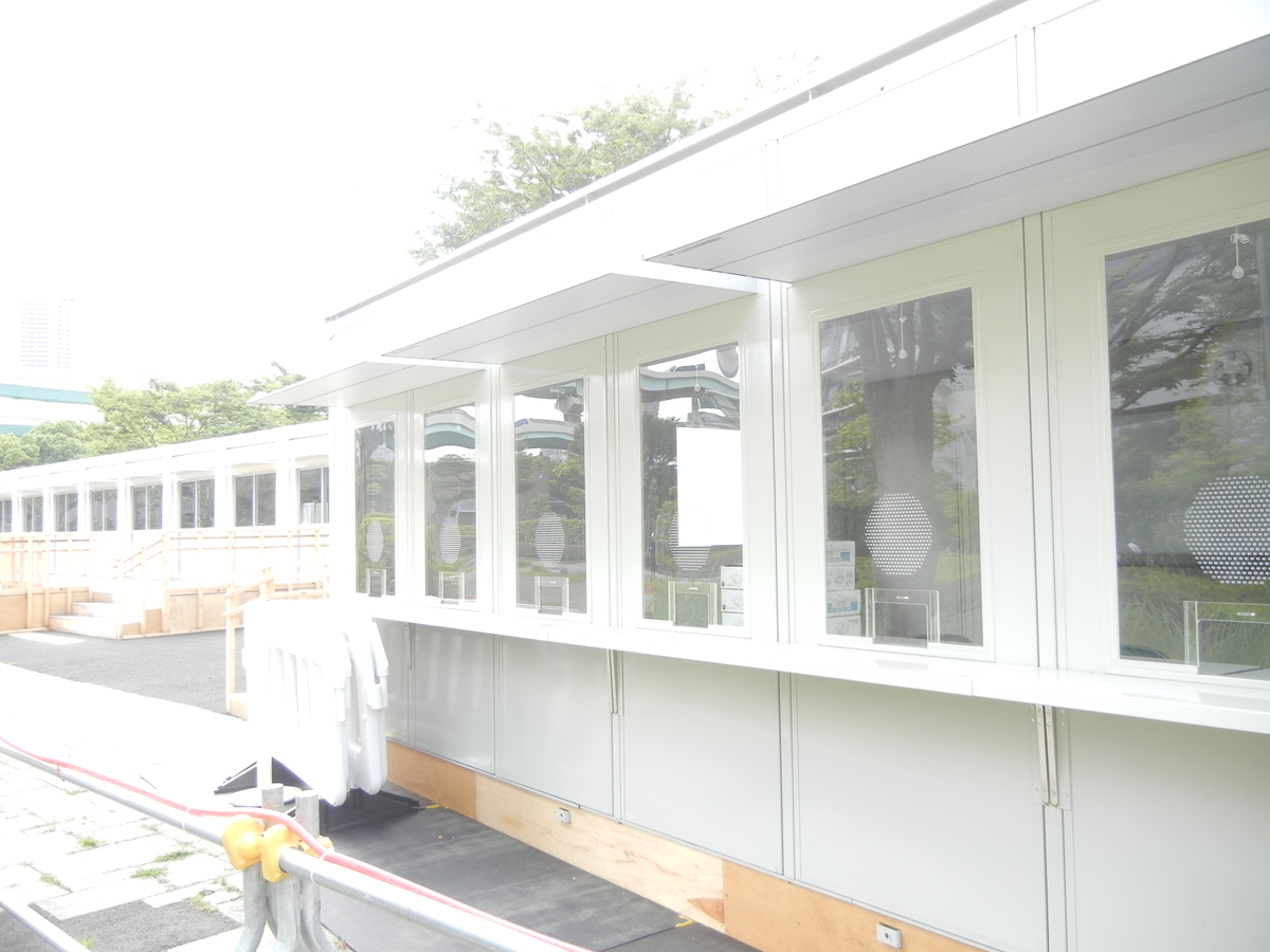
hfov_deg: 60.0
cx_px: 635
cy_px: 476
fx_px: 1101
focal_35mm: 30
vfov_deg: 46.8
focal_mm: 5.4
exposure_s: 1/132
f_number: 3.5
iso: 160
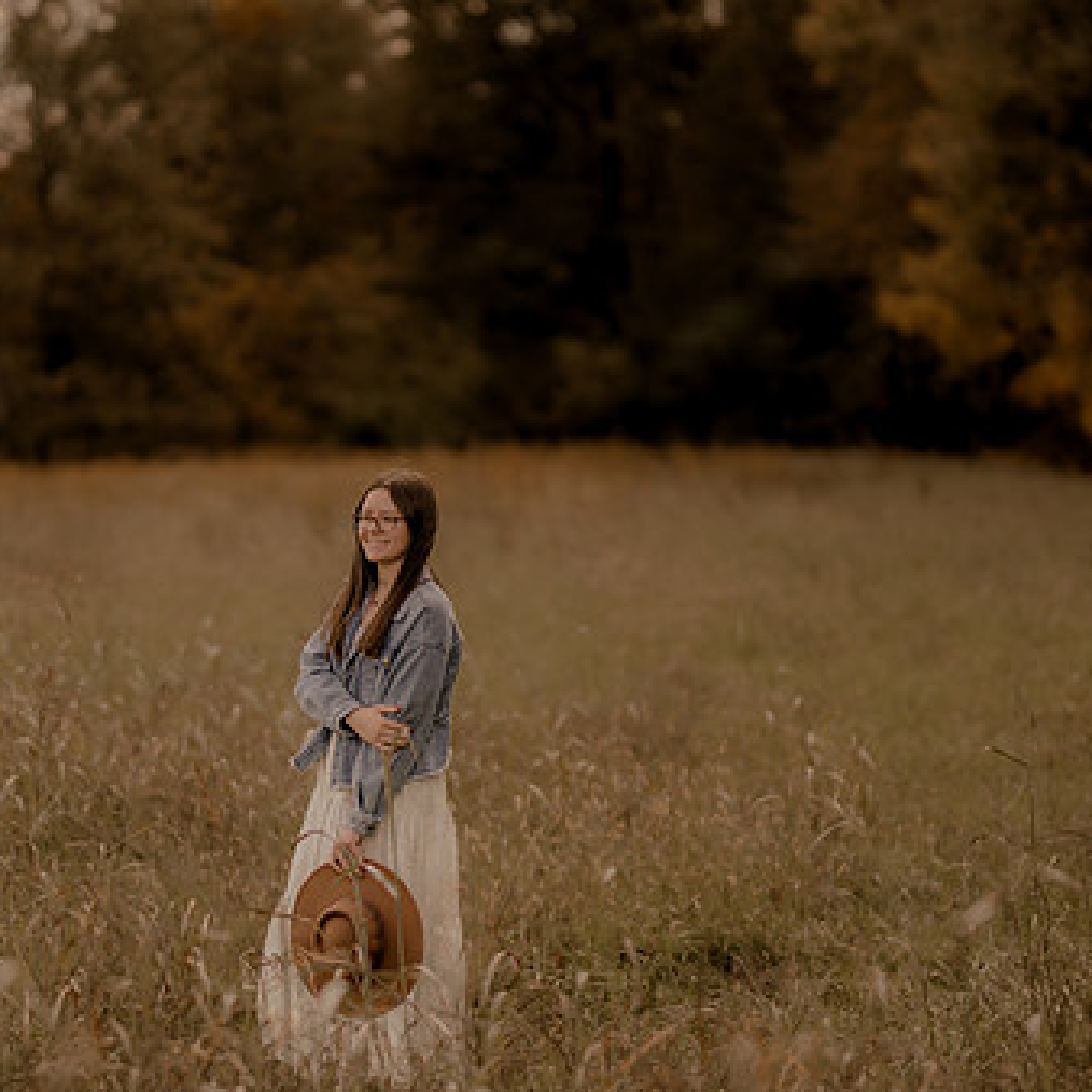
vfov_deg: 13.0
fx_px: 4783
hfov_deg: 13.0
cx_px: 397
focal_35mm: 134
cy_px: 612
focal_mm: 85
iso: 200
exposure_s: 1/3200
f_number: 1.4
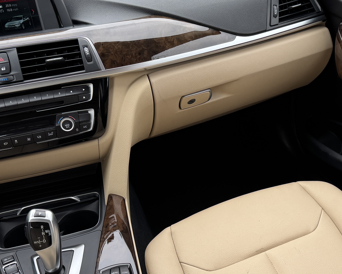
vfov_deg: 31.4
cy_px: 153
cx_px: 238
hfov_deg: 38.2
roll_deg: +2.2
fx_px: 486
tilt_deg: -35.7
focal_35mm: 48
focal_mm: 6.76
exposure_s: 1/101
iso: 64
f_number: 1.78
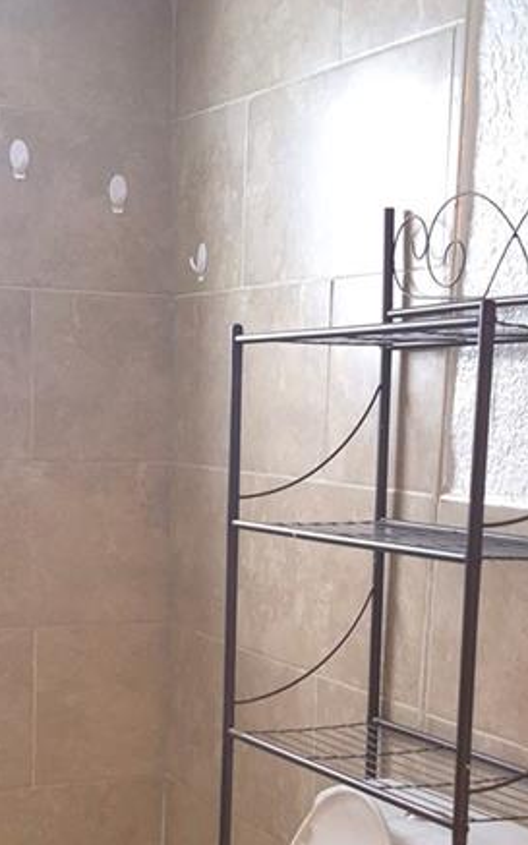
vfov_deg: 30.1
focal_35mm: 67
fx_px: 1543
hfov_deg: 19.4
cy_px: 646
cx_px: 182
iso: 320
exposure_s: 1/24
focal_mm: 5.4
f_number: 1.8
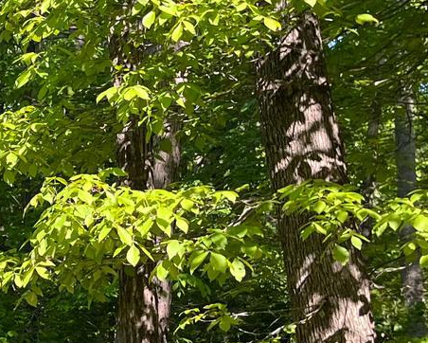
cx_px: -345
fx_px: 1457
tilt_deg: +12.9
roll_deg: +0.6
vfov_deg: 13.4
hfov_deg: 14.6
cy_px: 211
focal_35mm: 115
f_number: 1.6
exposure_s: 1/544
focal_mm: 5.1
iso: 50
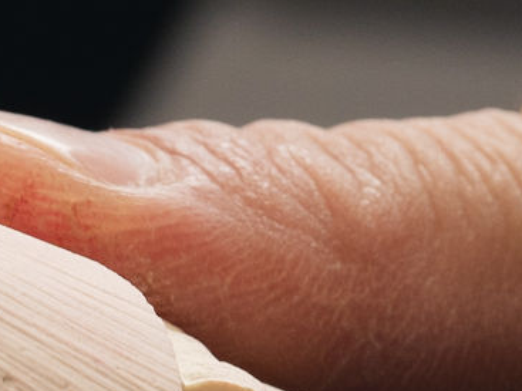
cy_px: 941
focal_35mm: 1573
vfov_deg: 0.9
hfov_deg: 1.3
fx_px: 23713
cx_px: 680
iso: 500
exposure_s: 1/200
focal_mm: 200
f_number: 10
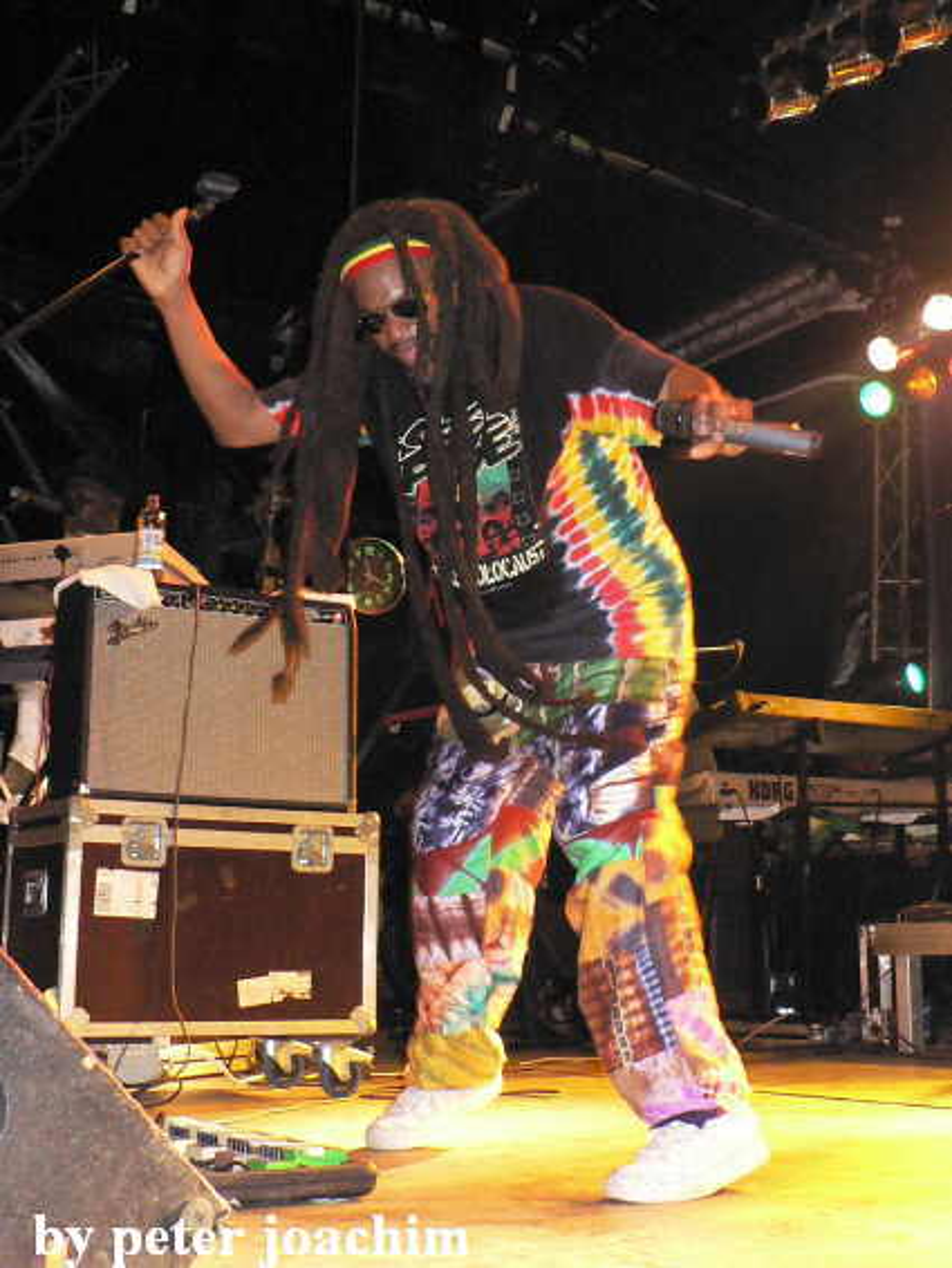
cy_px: 634
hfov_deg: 40.7
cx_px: 476
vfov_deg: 52.6
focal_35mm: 35
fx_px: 1282
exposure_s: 1/60
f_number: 2.8
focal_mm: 6
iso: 400
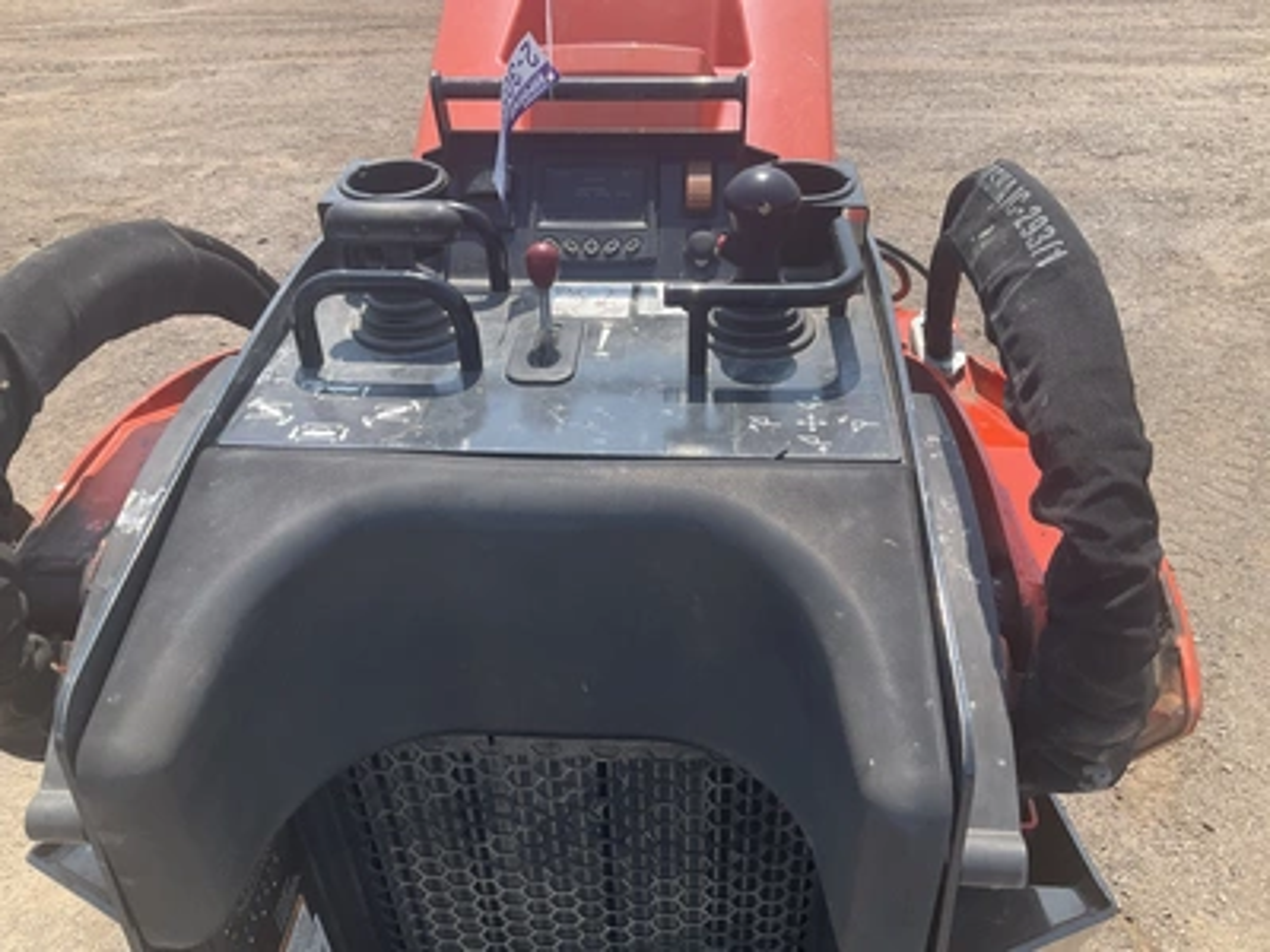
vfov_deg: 48.2
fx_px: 1064
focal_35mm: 29
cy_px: 476
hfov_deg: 61.7
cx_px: 635
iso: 25
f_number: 1.8
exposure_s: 1/898
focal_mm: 3
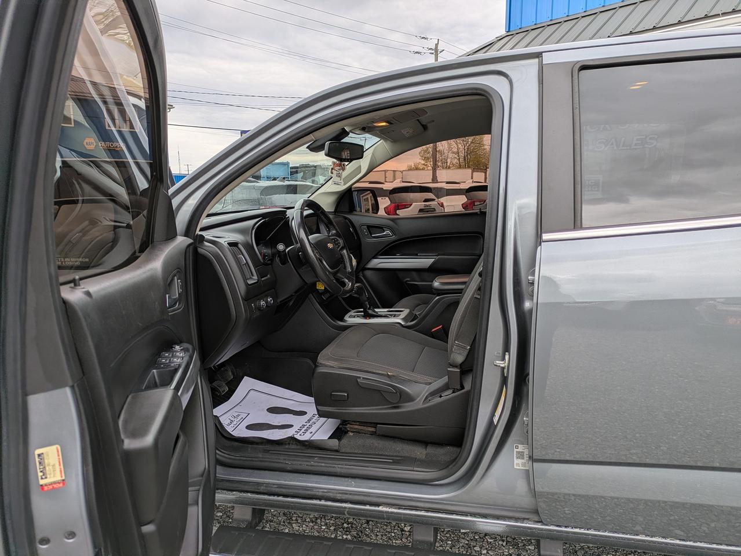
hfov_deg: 69.4
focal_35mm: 25
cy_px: 278
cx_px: 370
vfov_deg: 54.9
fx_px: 535
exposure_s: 1/592
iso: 44
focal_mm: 5.43
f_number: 1.89
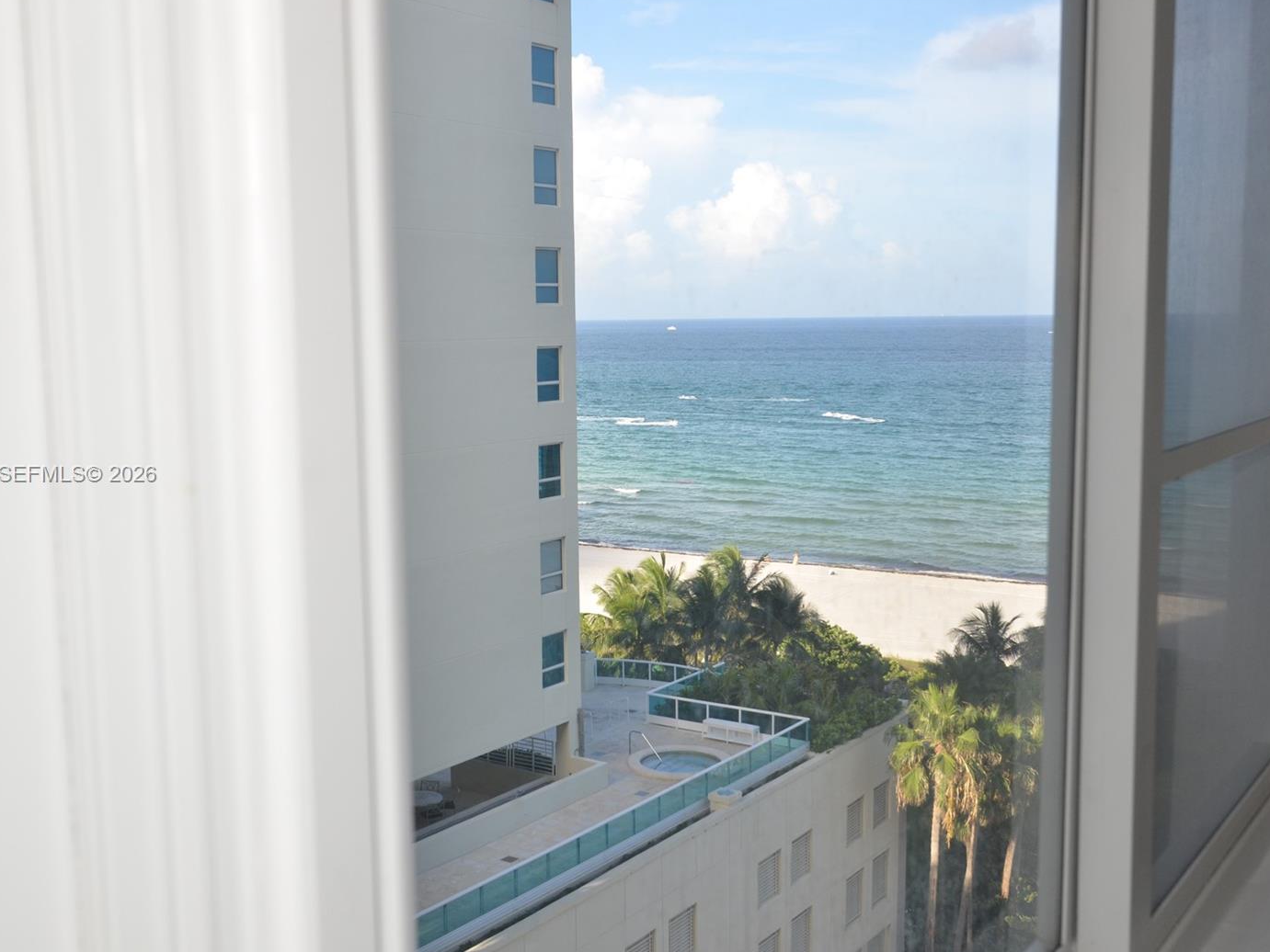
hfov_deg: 46.8
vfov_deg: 36.0
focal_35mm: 40
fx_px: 1468
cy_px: 476
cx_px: 605
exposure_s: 1/250
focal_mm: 24
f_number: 8
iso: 400
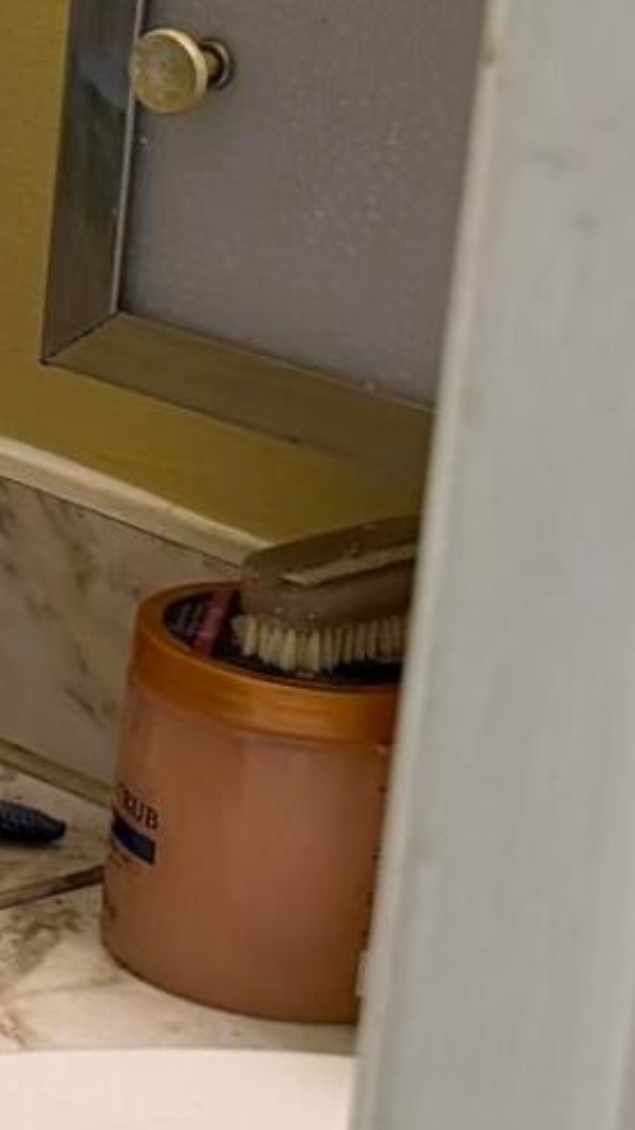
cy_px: -32
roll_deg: +0.6
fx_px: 4611
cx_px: -2014
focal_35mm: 154
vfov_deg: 13.7
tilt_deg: -13.7
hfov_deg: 6.3
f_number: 1.78
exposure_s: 1/120
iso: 160
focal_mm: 6.76
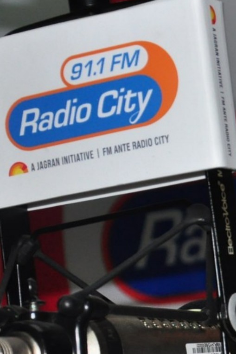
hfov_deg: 7.2
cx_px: 412
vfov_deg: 11.0
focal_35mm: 186
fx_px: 1830
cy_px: 253
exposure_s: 1/125
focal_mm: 42
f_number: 5.6
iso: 1000
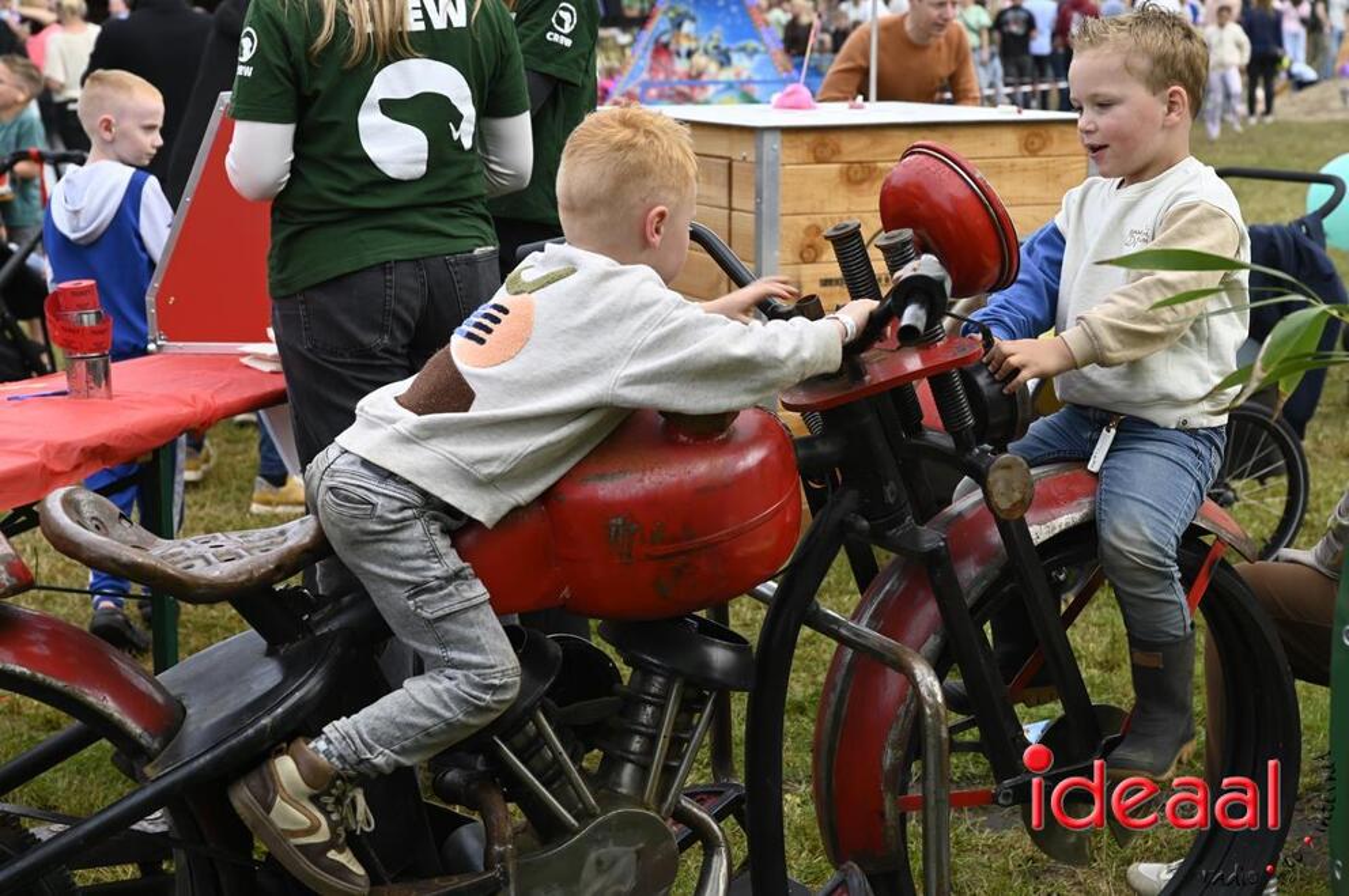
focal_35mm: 62
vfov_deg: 21.9
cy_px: 448
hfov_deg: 32.4
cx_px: 674
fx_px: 2321
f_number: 6.3
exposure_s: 1/160
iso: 100
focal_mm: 62
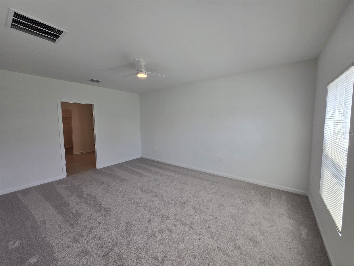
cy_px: 133
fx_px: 133
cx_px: 177
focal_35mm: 13
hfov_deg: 106.2
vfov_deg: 89.9
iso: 32
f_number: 2.2
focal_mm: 1.7
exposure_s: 1/120
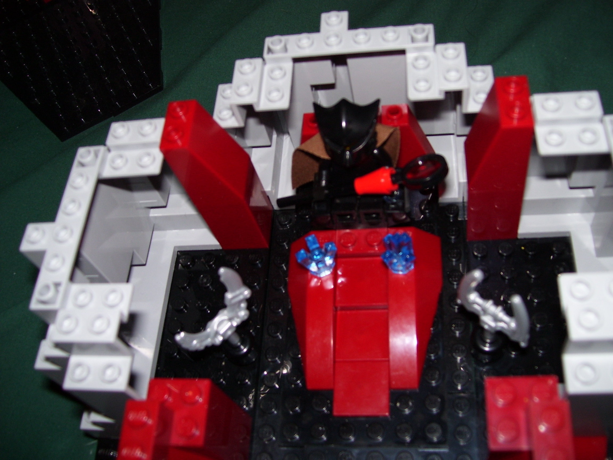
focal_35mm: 36
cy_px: 230
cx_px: 306
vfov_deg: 39.7
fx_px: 638
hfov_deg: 51.4
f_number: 2.7
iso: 80
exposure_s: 1/60
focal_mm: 6
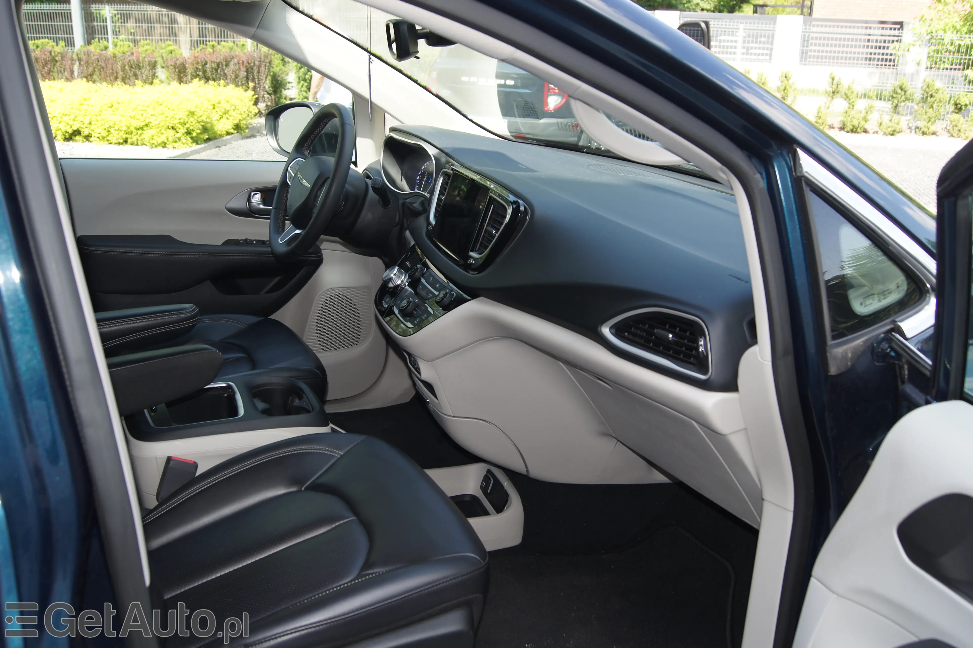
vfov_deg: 39.9
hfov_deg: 57.2
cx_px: 486
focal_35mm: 33
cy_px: 324
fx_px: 891
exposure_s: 1/80
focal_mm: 22
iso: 100
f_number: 5
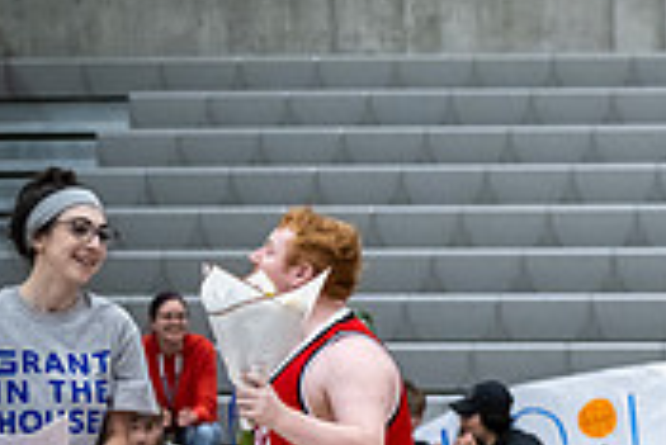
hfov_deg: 8.6
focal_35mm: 232
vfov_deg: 5.9
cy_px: 462
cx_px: 1028
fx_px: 4295
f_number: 2.8
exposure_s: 1/800
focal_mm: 70
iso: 3600
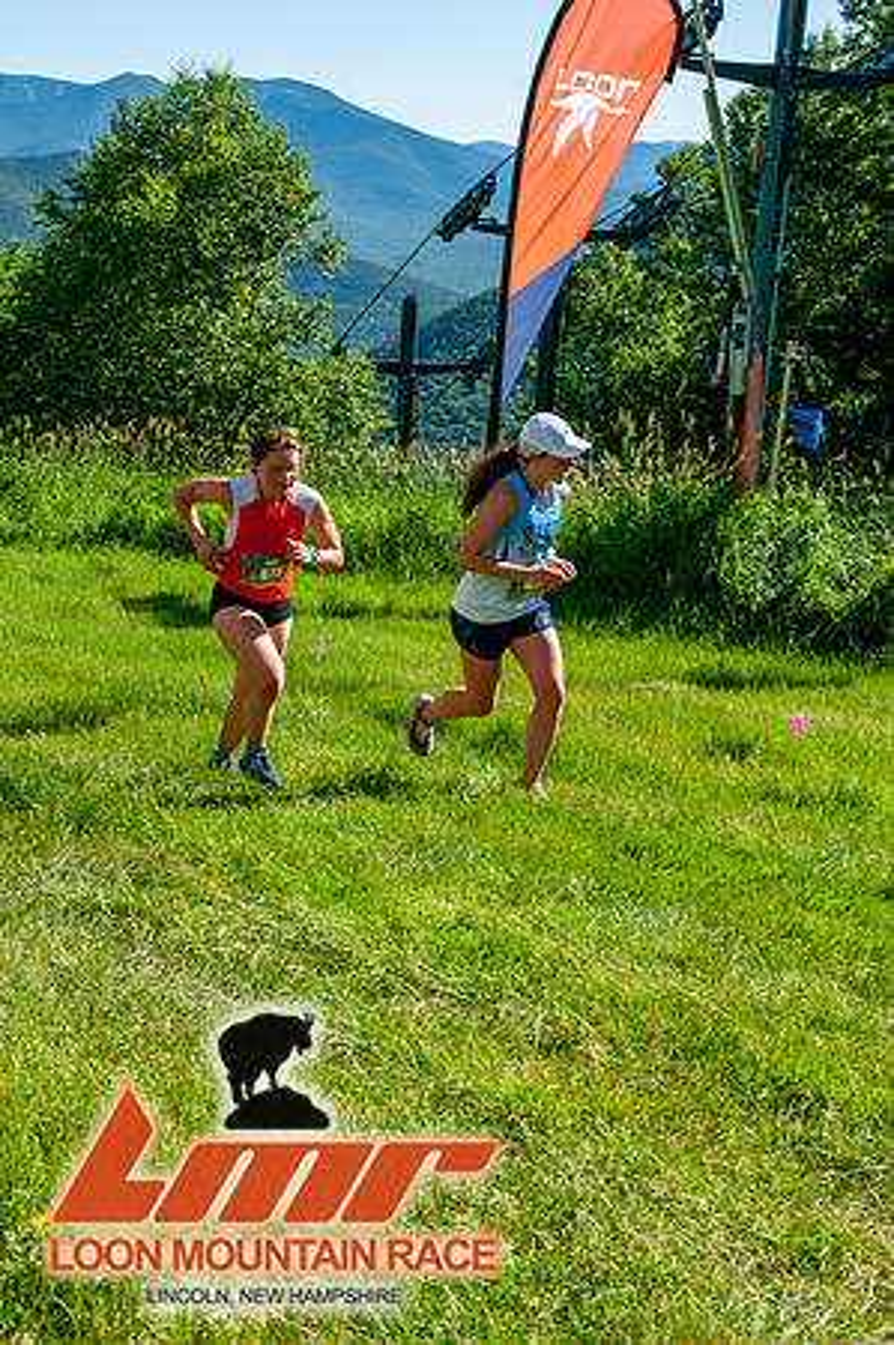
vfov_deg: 38.9
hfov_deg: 26.4
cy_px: 672
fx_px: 1904
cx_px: 447
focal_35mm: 51
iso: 200
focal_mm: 34
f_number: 8
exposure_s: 1/400
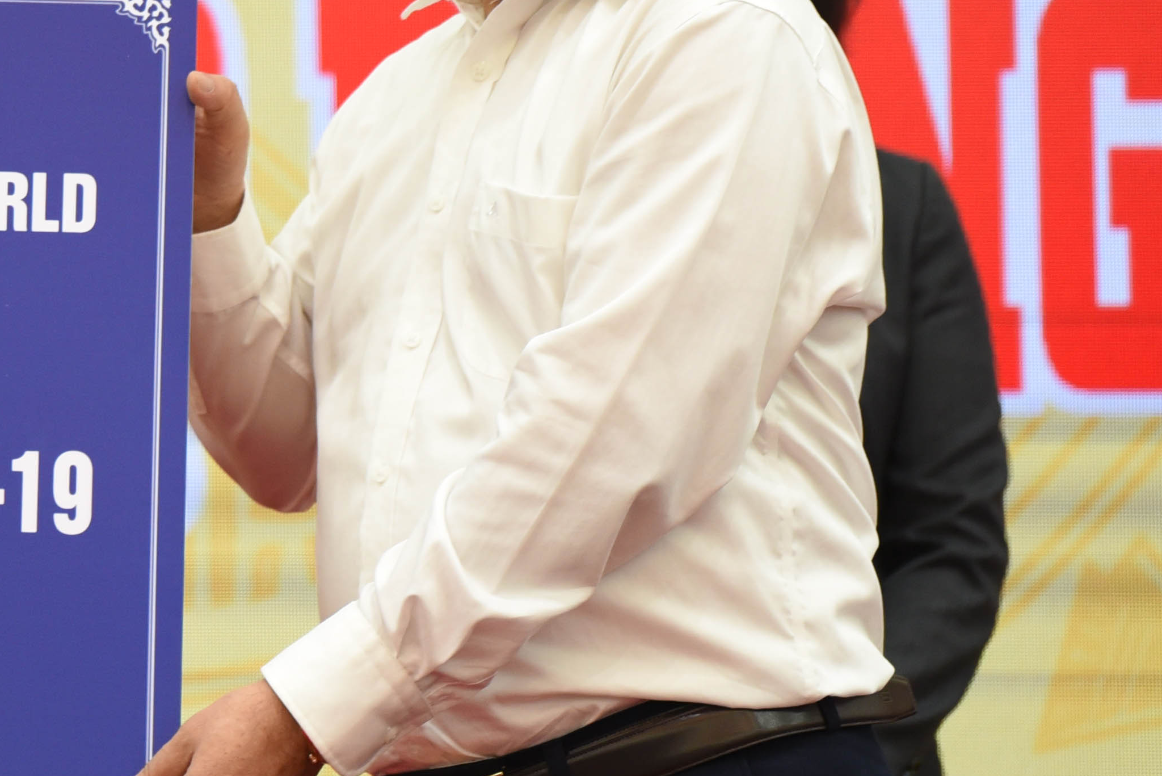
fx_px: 16596
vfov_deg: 2.7
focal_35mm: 514
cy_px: 83
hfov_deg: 4.0
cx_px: -447
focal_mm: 175
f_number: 3.5
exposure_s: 1/250
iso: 1000
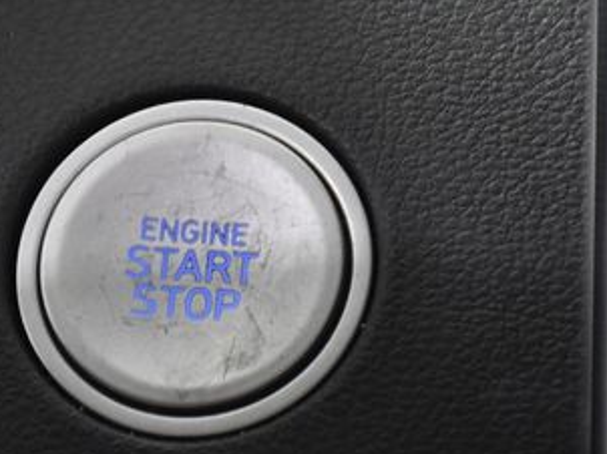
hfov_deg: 4.6
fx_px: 7499
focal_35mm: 428
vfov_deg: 3.5
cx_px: 211
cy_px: 252
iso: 2000
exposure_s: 1/60
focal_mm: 140
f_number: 5.6
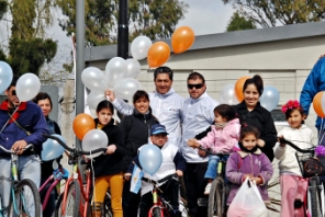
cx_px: 183
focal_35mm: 150
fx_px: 1355
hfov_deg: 13.7
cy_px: 114
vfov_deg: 9.2
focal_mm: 66
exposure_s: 1/1000
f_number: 8
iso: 400
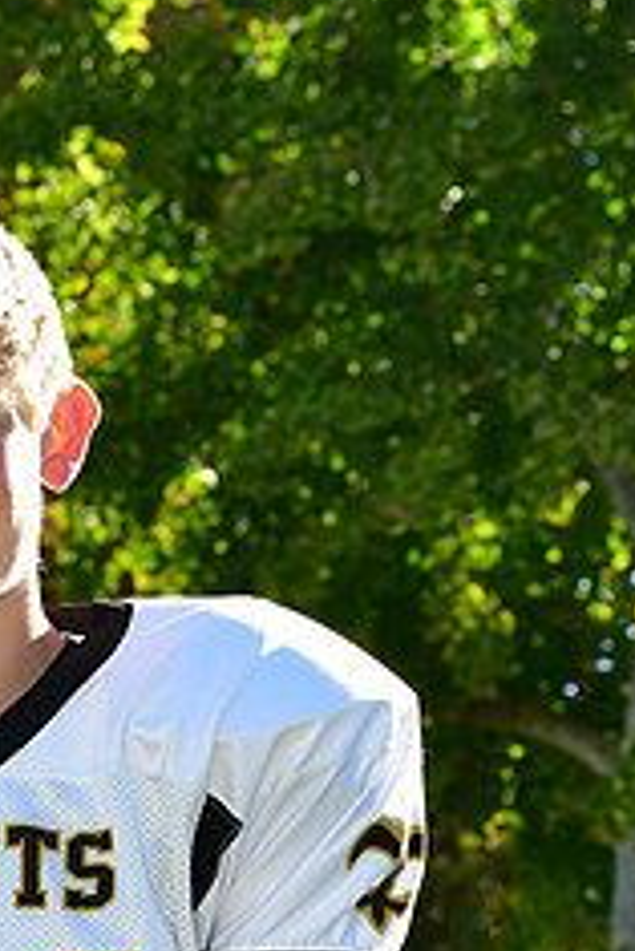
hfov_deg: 5.3
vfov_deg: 7.9
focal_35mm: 259
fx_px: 6842
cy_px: 1044
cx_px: -103
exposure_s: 1/500
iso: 400
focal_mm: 70
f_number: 6.3
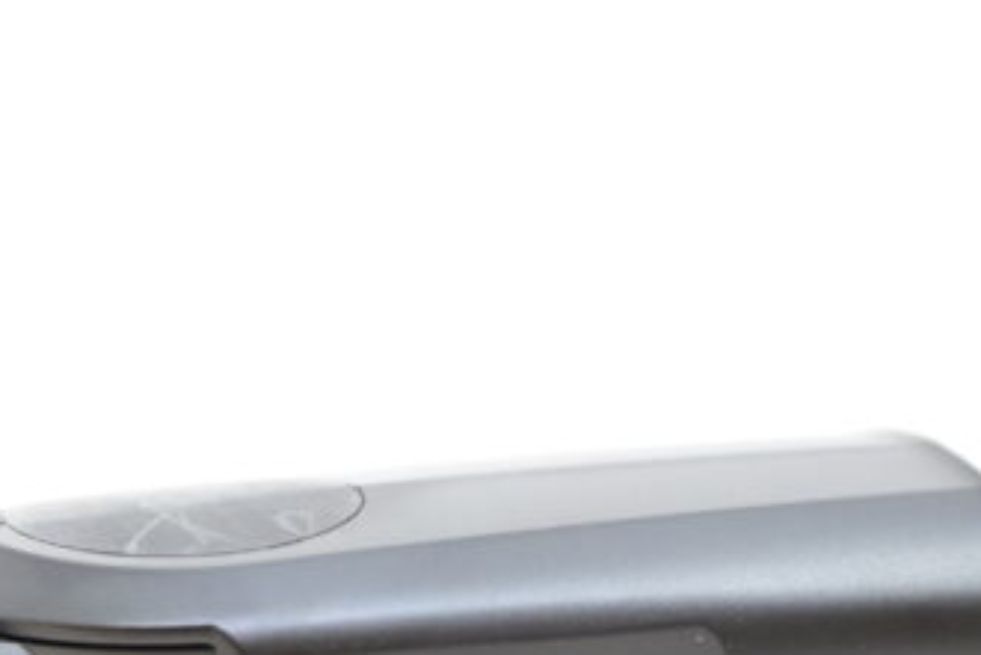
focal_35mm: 238
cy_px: 926
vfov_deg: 5.7
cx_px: 12
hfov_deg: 8.6
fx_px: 6488
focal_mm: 77
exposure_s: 1/160
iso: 1600
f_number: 6.3
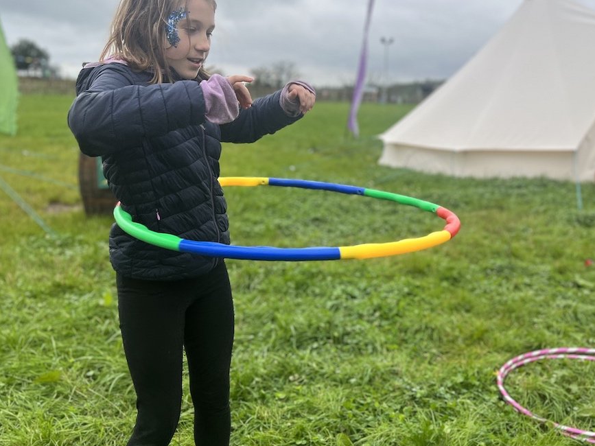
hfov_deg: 59.9
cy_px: 213
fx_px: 516
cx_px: 320
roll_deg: -1.5
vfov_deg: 46.8
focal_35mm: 30
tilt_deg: -13.5
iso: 50
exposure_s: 1/846
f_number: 1.5
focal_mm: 5.7
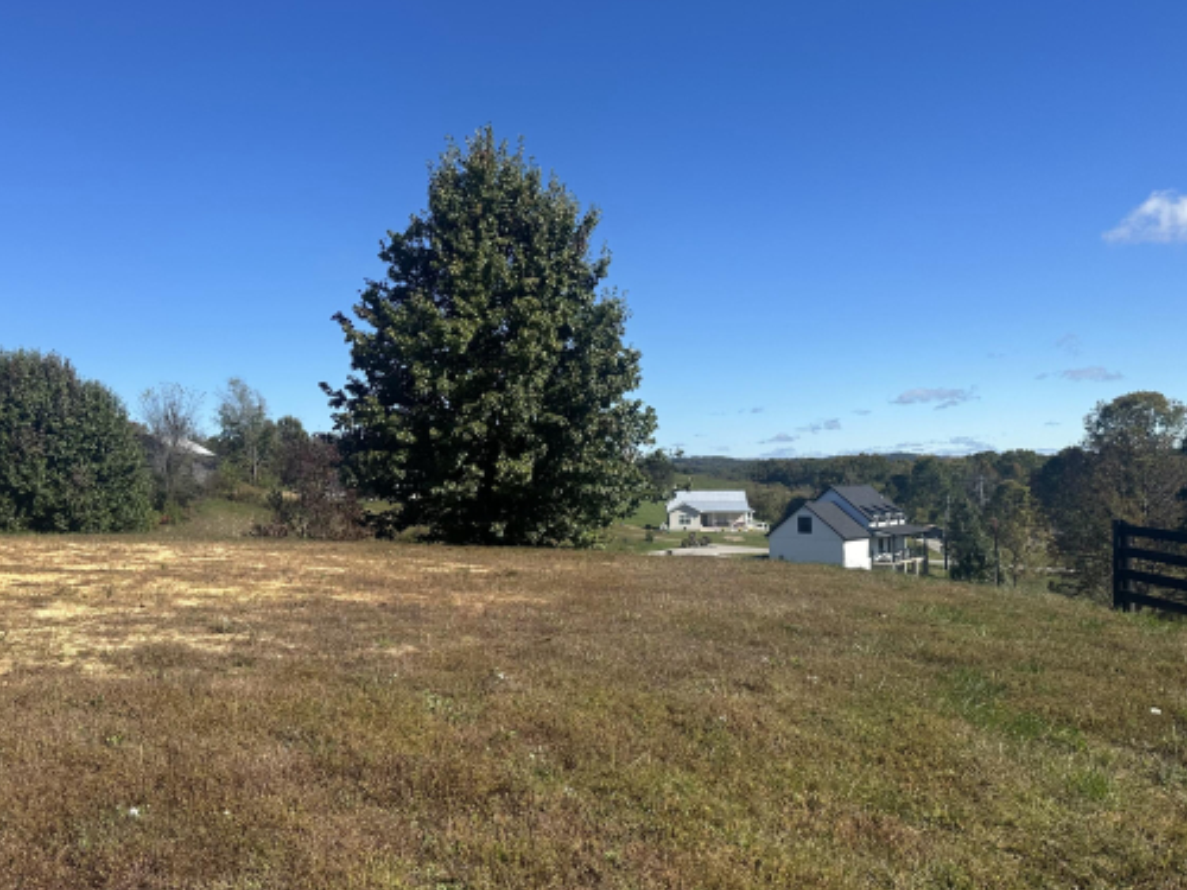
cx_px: 471
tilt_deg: +3.9
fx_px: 1097
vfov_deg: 44.1
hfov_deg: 56.4
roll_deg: +0.5
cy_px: 418
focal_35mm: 32
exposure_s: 1/4545
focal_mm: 6.86
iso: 80
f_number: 1.78
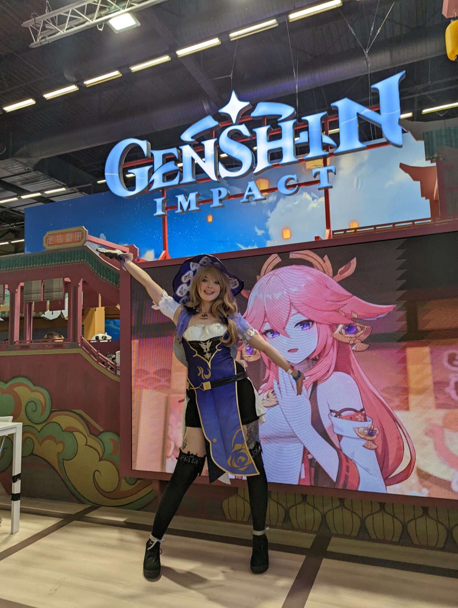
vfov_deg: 71.5
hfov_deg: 56.9
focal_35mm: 24
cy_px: 304
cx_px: 229
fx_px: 422
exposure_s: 1/100
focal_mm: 6.81
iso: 31
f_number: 1.85
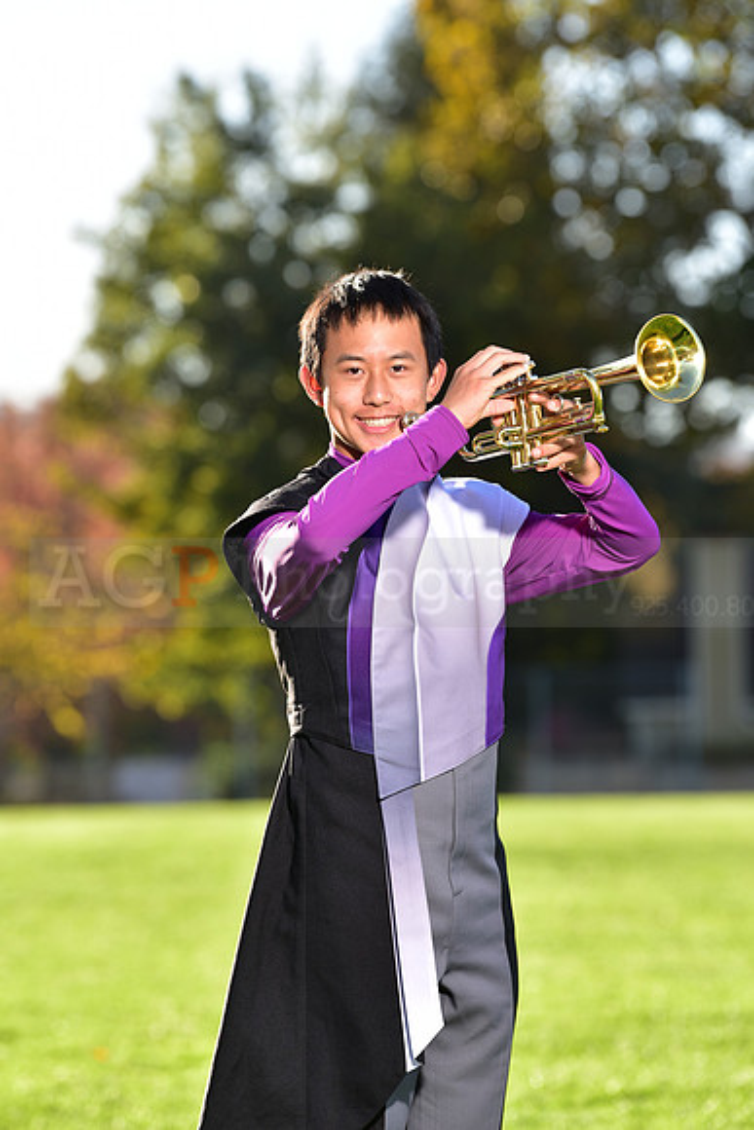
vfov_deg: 10.3
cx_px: 377
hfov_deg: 6.9
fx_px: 6279
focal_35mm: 200
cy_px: 565
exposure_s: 1/200
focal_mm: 200
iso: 80
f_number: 5
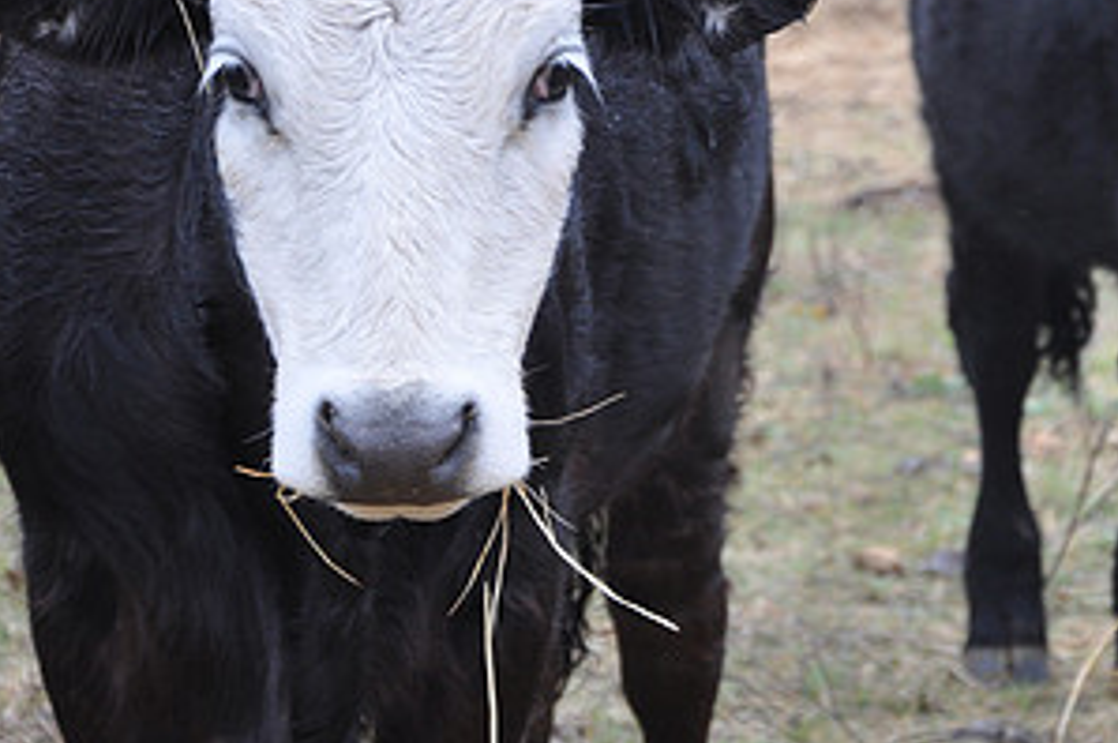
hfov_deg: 9.4
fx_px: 6793
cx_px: 780
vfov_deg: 6.3
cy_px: 242
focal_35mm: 219
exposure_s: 1/60
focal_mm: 75
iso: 640
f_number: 5.3
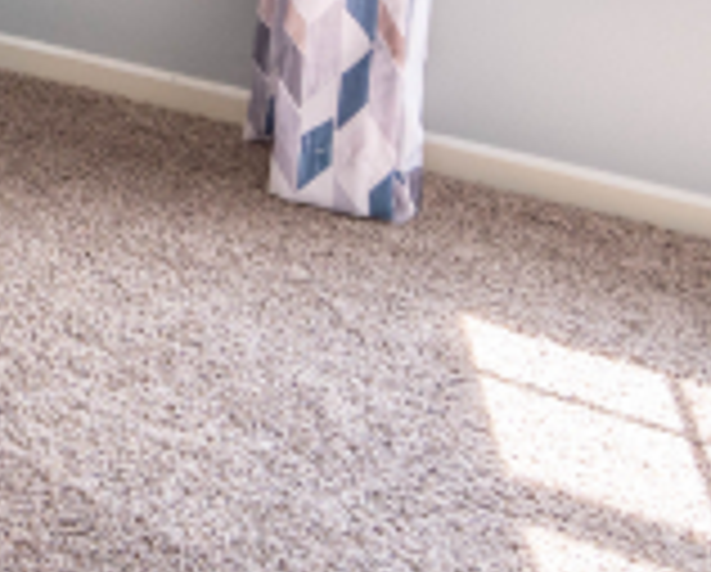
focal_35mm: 80
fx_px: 1687
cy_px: -419
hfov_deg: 20.0
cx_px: -398
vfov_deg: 16.5
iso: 160
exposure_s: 1/40
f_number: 7.1
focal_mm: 18
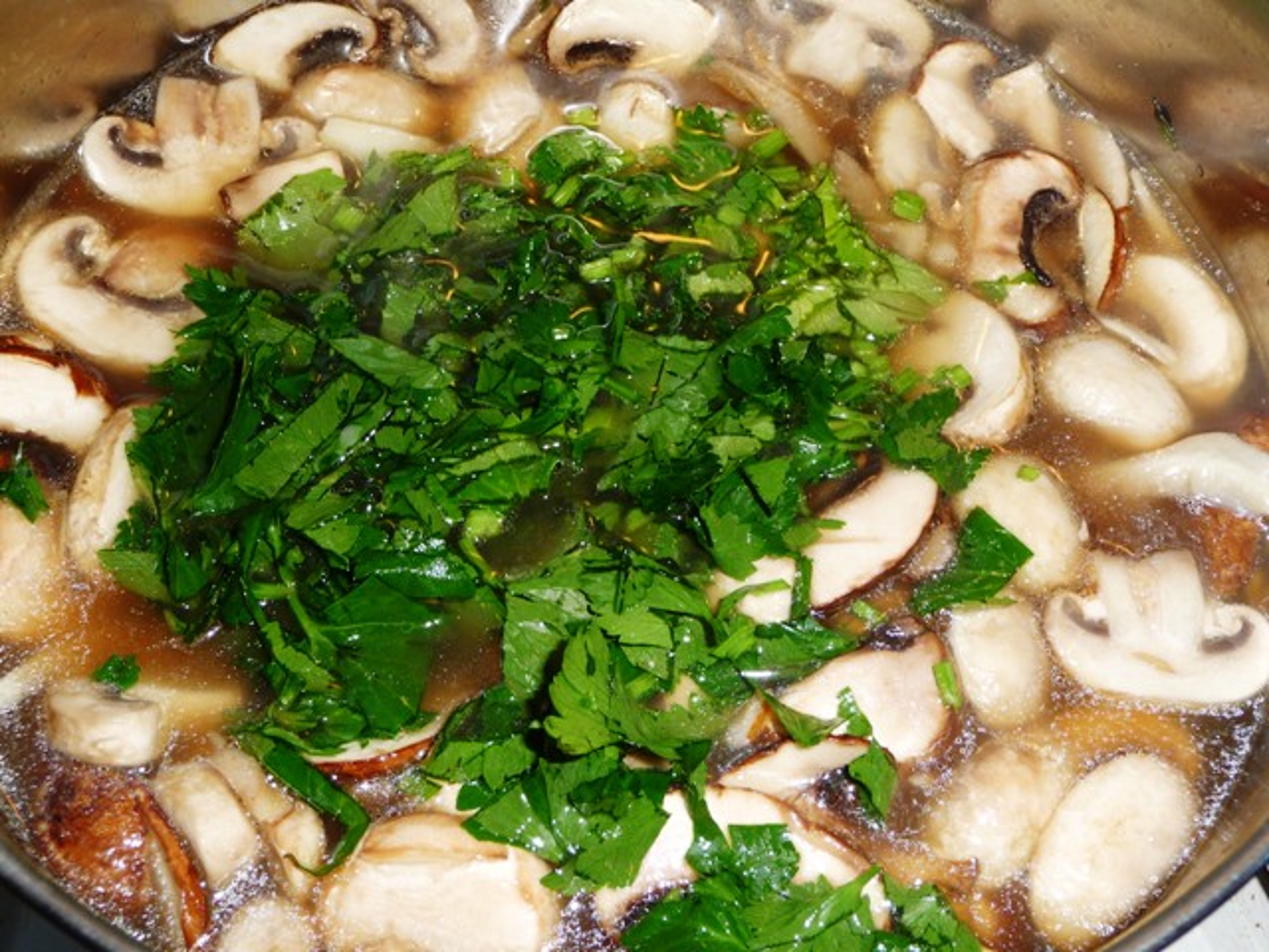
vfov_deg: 32.2
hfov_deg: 42.1
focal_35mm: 45
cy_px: 476
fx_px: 1650
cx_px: 634
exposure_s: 1/30
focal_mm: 7.6
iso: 100
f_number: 4.1
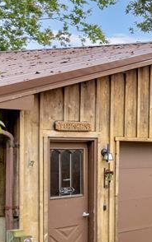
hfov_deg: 12.2
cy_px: 151
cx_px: 393
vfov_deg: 26.4
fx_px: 516
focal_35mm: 78
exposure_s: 1/100
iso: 100
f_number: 2.8
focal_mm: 8.38
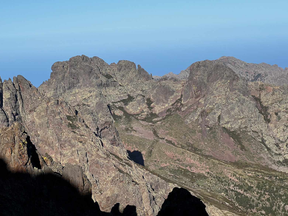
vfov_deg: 18.7
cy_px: 108
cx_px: 142
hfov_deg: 24.7
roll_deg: +3.5
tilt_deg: -6.8
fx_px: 657
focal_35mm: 79
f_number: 2.8
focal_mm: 9
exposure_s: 1/995
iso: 32
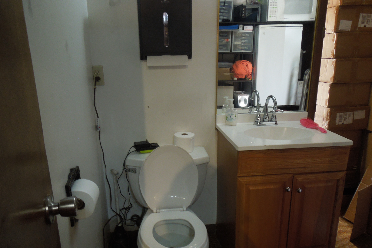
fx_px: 279
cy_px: 135
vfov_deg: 47.9
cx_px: 182
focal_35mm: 27
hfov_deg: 67.4
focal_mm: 4.5
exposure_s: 1/30
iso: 250
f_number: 3.3
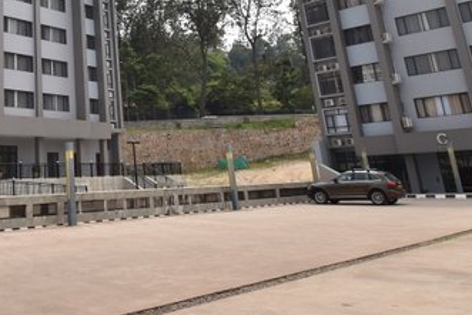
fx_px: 512
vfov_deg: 31.9
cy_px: 7
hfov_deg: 45.4
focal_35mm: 39
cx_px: 56
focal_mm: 10
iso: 100
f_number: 8
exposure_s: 1/250
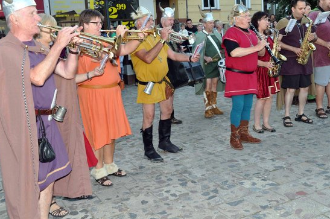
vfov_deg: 30.0
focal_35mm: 45
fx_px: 408
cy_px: 90
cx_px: 173
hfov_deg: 44.0
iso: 640
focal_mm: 25
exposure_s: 1/60
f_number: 13
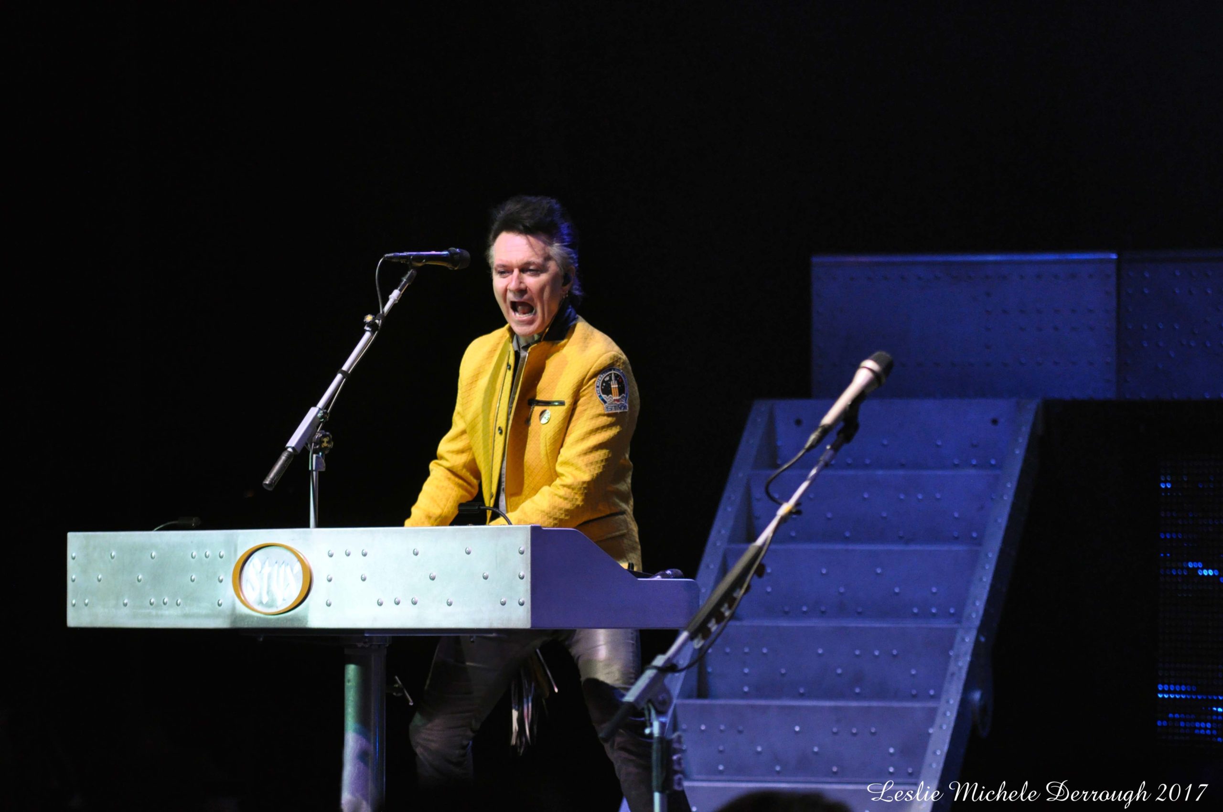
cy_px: 406
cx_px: 612
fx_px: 5598
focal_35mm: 165
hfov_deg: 12.5
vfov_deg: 8.3
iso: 1250
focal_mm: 110
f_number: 2.8
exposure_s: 1/800
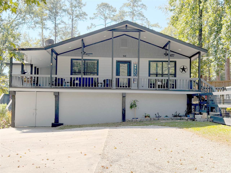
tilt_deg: +3.7
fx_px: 320
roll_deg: -1.0
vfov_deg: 30.3
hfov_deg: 39.7
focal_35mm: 48
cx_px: 116
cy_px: 86
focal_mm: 6.76
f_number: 1.78
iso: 100
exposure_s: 1/2273
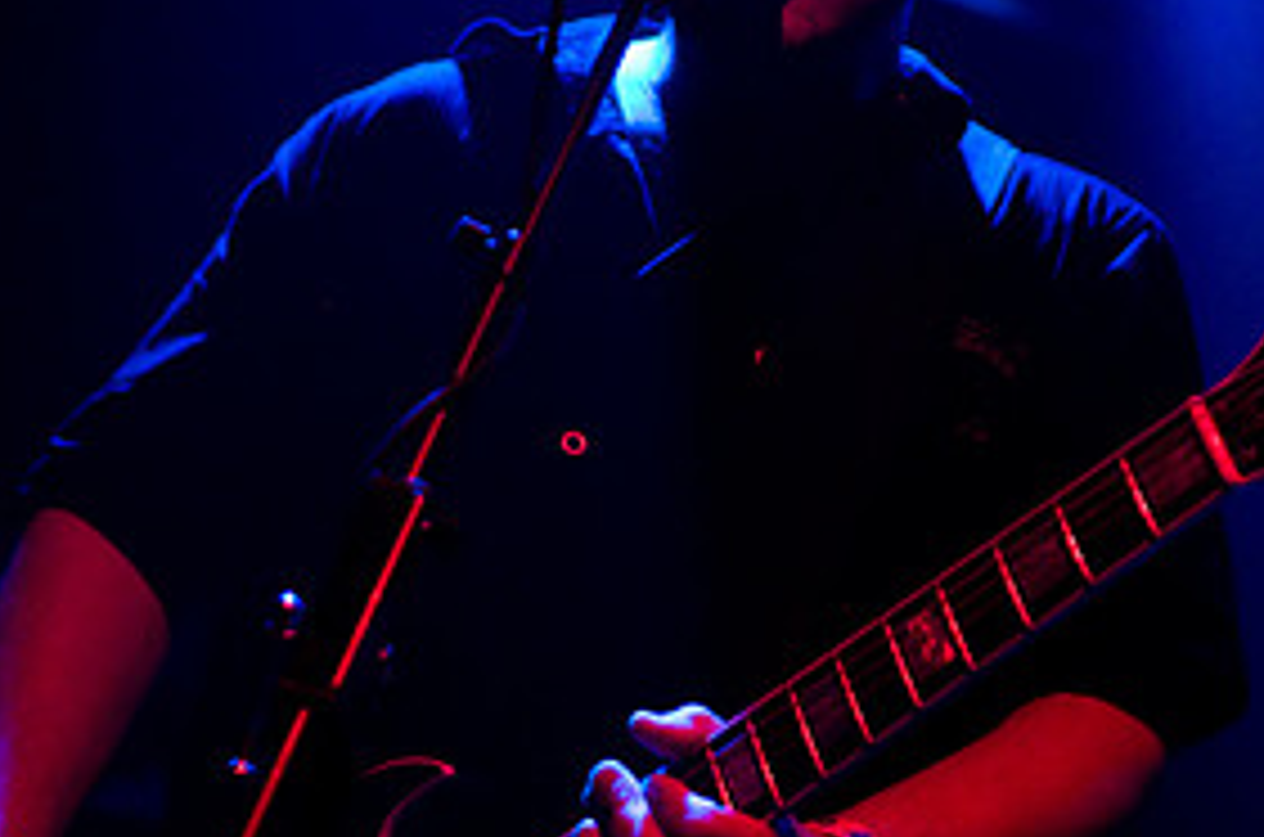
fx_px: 3258
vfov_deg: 14.6
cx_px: 936
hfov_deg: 21.8
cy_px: 281
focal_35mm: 93
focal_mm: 30
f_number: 1.8
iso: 1000
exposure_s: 1/125
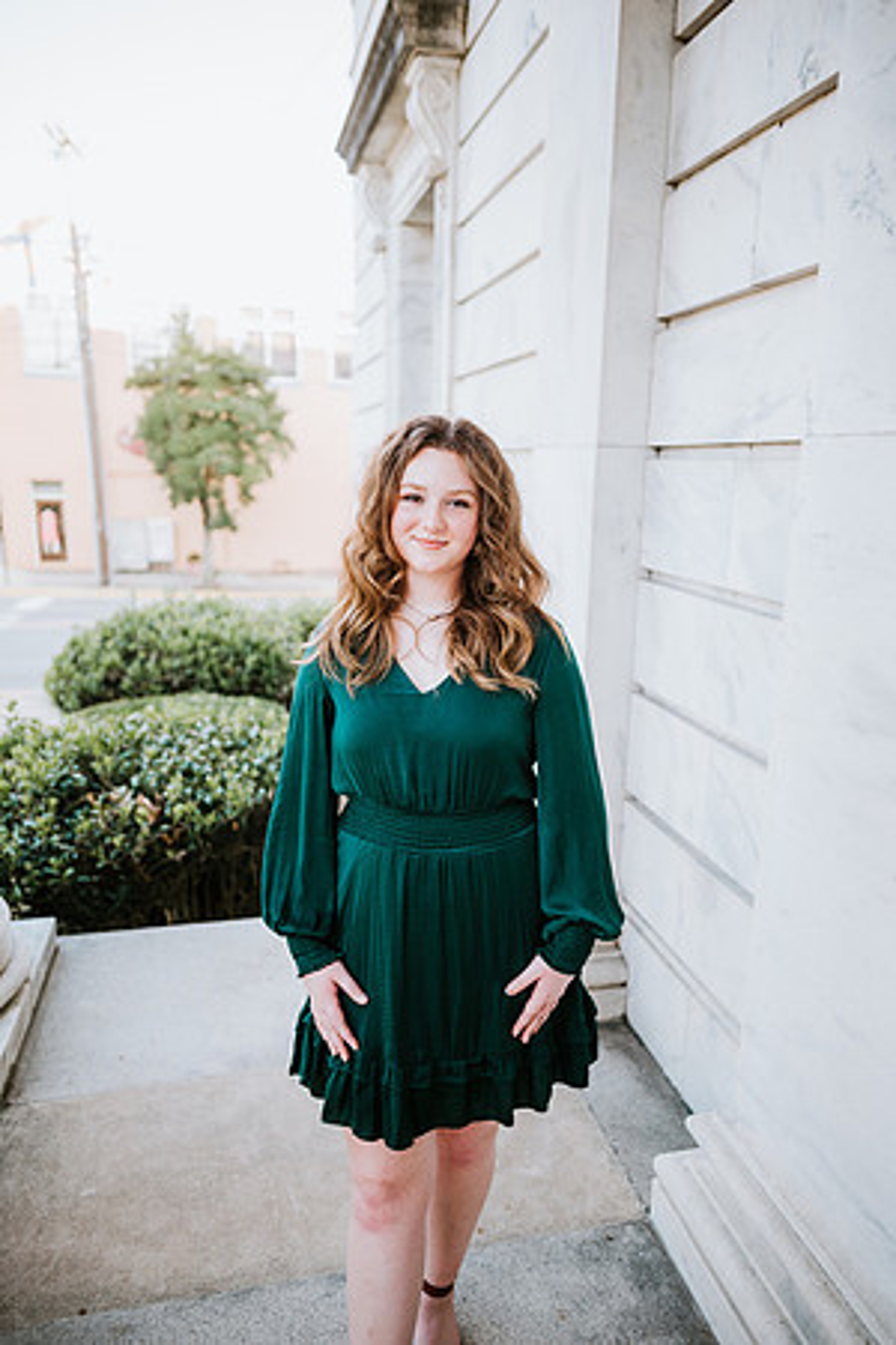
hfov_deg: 53.1
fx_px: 896
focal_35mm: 24
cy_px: 672
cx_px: 448
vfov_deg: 73.7
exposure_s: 1/160
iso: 100
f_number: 2
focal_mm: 24
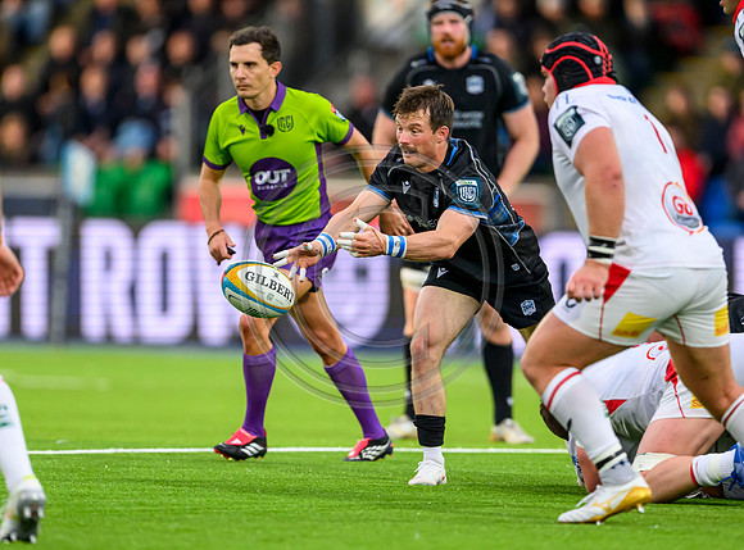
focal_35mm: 569
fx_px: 12164
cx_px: 422
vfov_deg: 2.6
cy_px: 326
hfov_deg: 3.5
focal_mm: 400
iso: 2000
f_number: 3.2
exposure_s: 1/2500
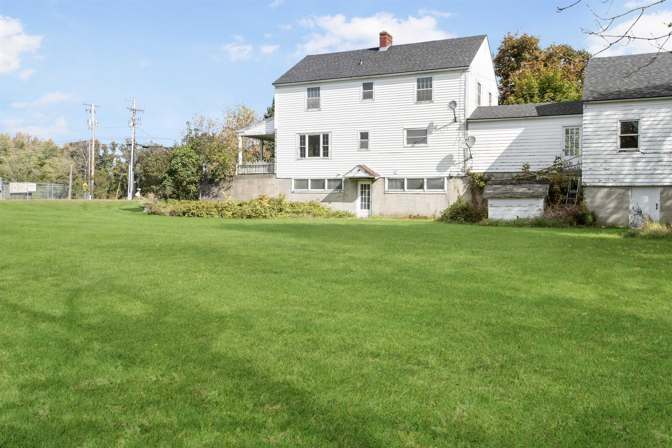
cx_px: 336
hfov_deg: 61.9
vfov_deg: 43.6
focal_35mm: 30
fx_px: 560
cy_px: 224
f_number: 8
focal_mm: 20
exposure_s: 1/500
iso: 100
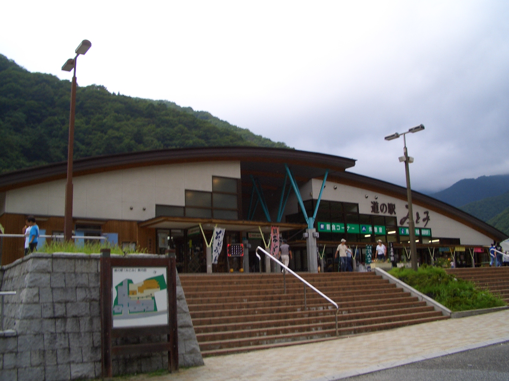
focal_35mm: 35
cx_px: 254
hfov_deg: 52.6
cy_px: 190
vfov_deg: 40.7
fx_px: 515
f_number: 4.3
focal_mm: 5.8
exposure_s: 1/160
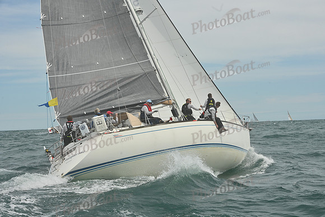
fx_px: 632
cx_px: 162
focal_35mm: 70
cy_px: 108
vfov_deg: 19.5
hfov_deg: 28.8
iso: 320
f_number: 10
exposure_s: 1/1250
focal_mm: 70
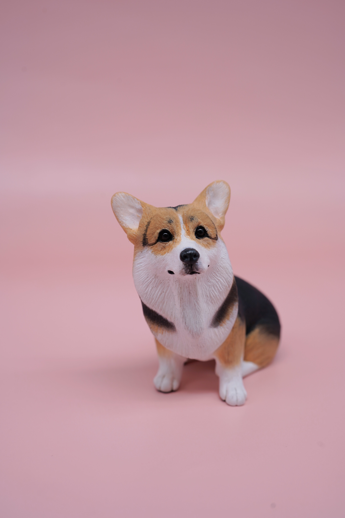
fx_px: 719
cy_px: 259
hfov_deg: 27.0
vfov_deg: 39.6
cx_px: 172
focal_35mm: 50
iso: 100
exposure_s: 1/50
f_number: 6.3
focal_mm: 50
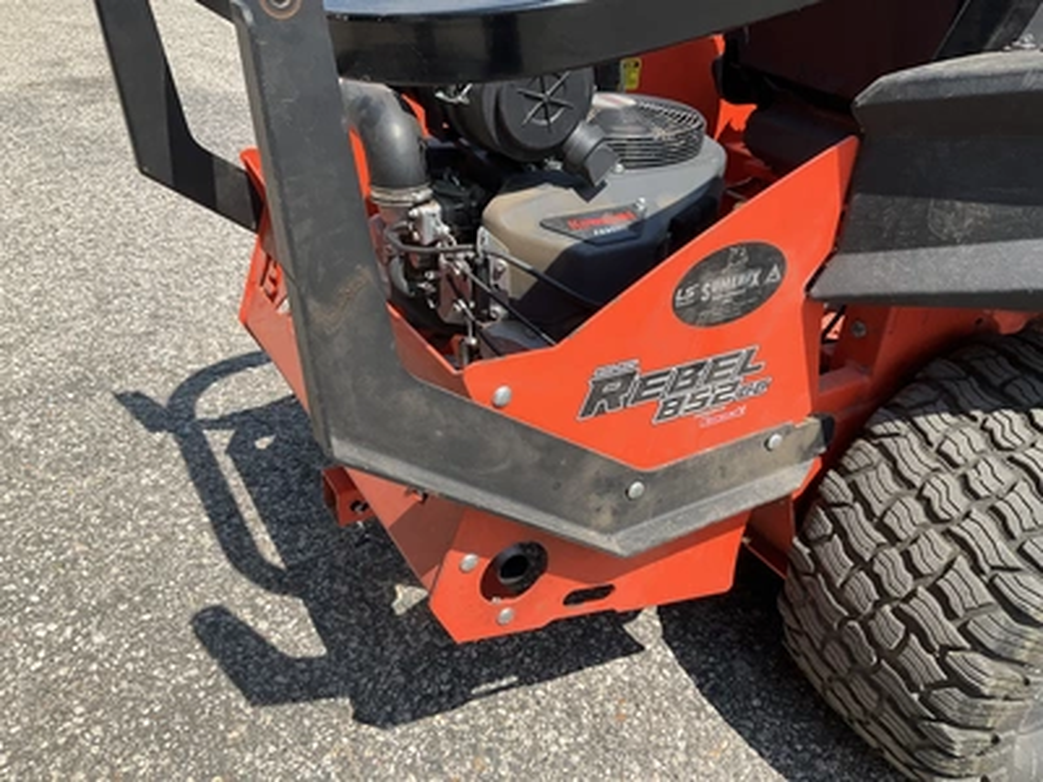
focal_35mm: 29
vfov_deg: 48.2
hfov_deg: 61.7
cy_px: 391
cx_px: 522
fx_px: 874
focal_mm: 3
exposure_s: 1/1195
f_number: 1.8
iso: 25
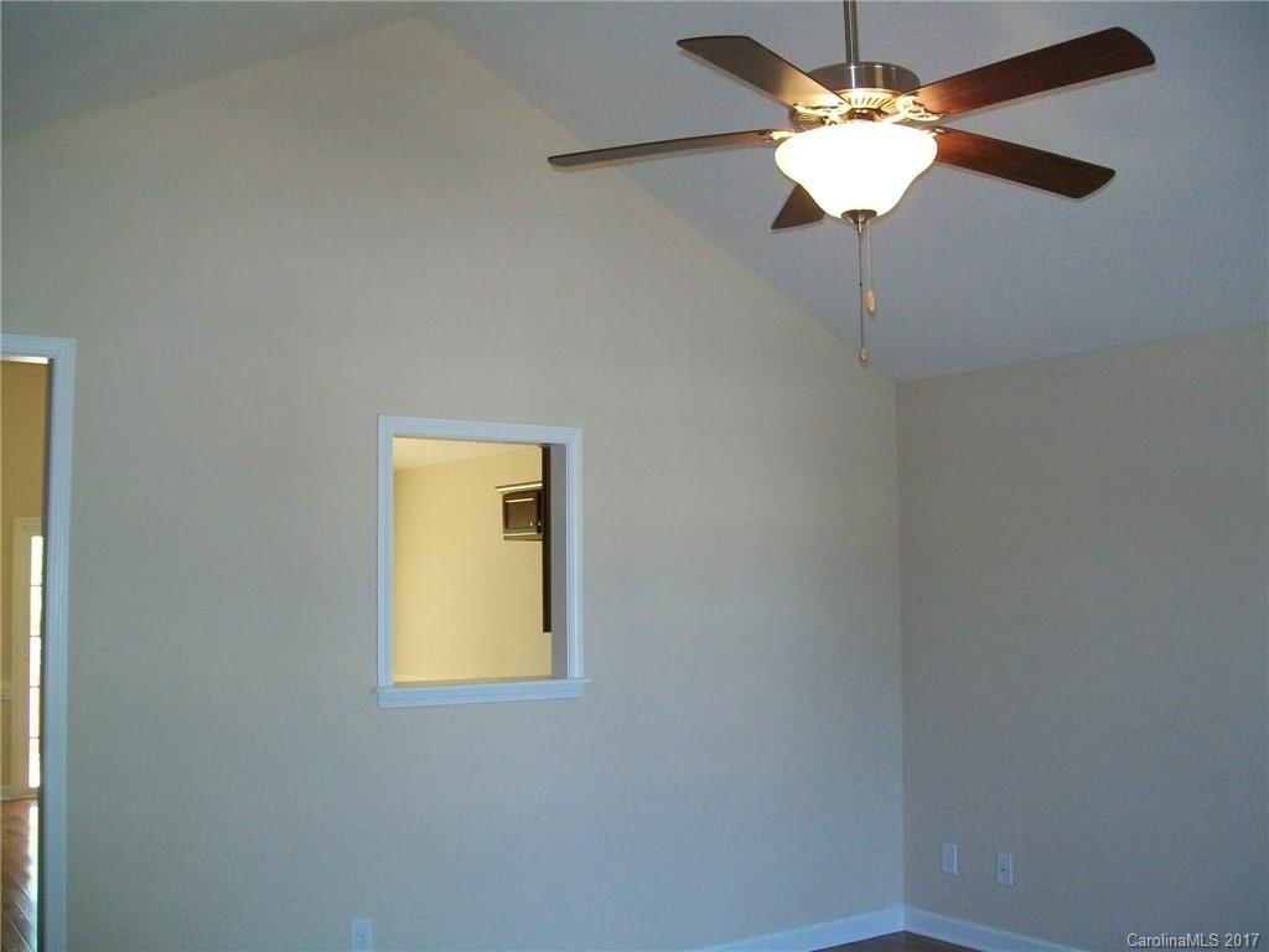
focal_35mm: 36
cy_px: 476
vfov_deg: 39.7
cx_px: 634
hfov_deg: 51.4
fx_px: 1320
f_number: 2.7
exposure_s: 1/60
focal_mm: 6
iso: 160
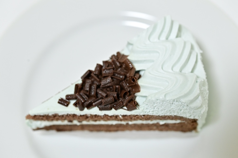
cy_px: 79
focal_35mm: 60
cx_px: 119
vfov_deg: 22.6
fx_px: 397
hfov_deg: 33.4
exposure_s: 1/160
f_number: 5
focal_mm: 60
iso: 6400
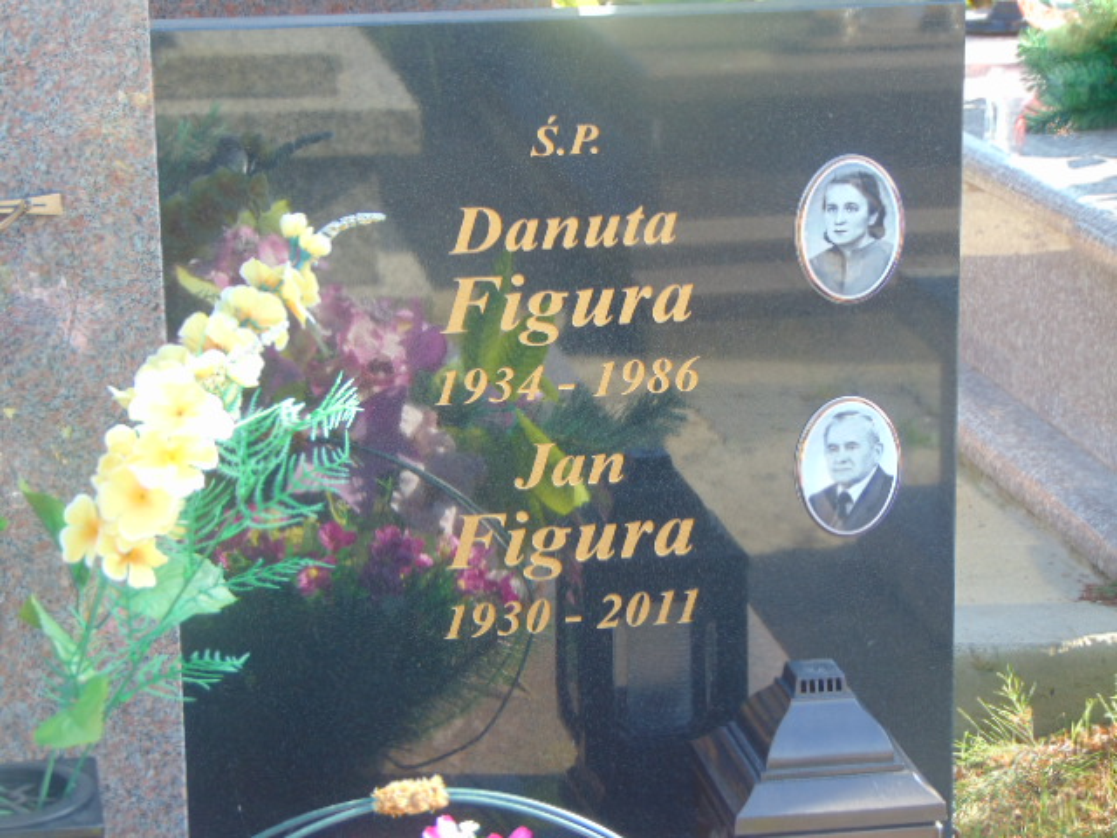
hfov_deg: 18.2
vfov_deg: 13.7
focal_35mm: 108
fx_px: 3485
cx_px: 558
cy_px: 419
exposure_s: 1/60
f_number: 3.9
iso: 80
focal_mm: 19.4
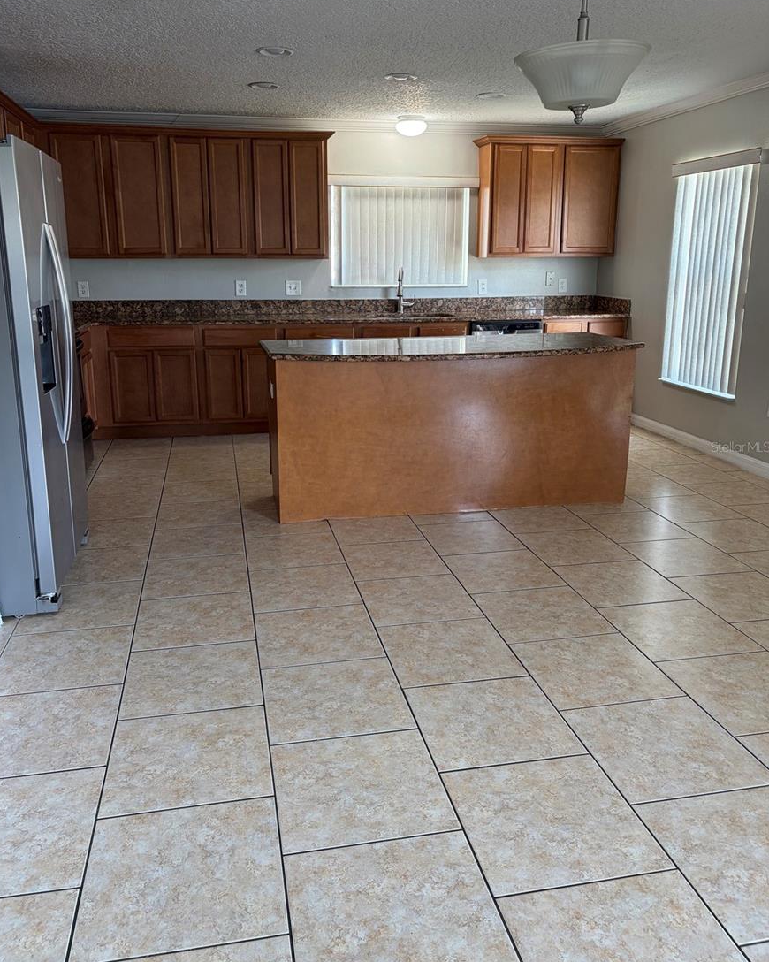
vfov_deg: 62.1
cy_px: 447
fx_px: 797
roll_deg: +0.7
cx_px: 376
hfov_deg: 51.5
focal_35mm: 28
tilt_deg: -13.4
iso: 125
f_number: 1.6
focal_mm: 5.96
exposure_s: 1/68
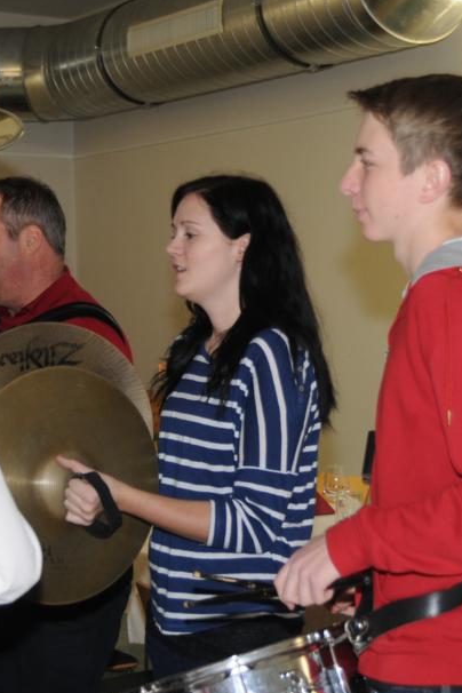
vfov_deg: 21.5
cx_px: 278
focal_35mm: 95
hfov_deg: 14.4
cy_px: 361
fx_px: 1829
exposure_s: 1/60
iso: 400
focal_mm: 32
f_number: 4.2
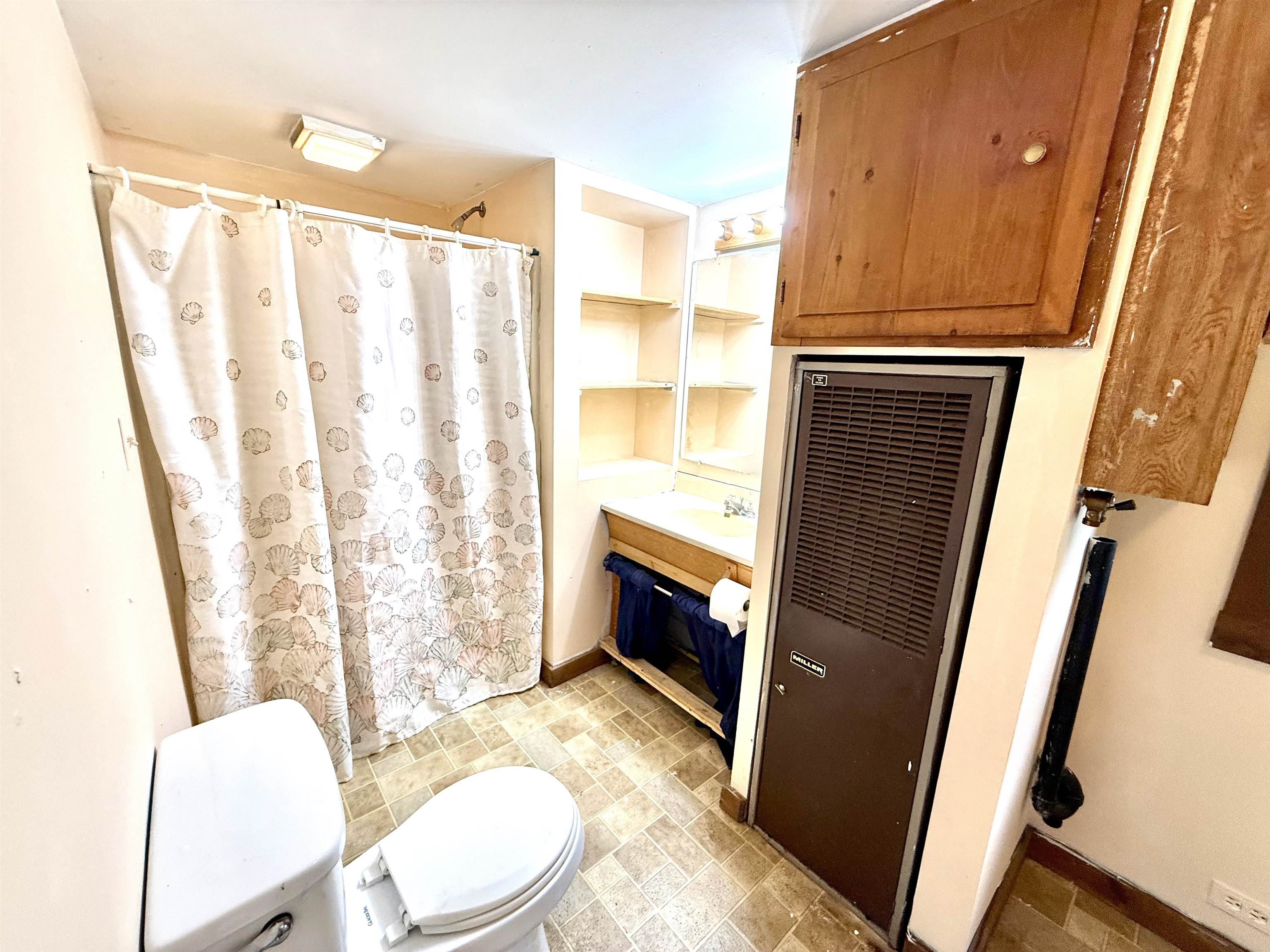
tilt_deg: -12.7
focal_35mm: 14
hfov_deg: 102.1
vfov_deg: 85.7
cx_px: 635
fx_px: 514
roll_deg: -2.3
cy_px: 476
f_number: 2.2
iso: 125
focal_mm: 2.22
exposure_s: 1/120
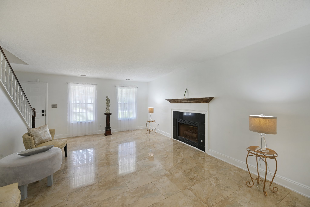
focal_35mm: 14
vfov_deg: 81.2
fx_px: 121
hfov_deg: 104.3
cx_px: 155
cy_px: 104
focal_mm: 14
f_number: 8
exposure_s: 1/15
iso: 720
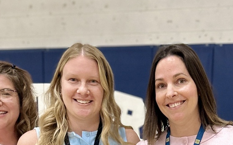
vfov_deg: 23.4
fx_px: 324
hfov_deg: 38.9
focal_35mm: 51
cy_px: 170
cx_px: 166
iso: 320
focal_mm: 6.86
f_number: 1.78
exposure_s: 1/60
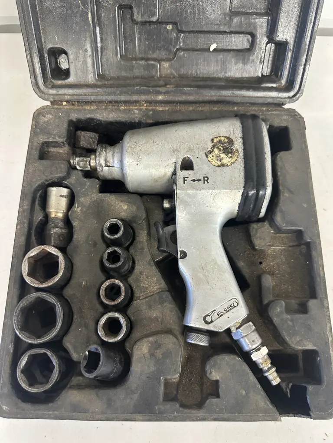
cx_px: 166
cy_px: 222
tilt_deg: -73.8
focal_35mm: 24
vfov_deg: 71.6
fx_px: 308
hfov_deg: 56.8
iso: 400
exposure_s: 1/50
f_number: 1.78
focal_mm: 6.86
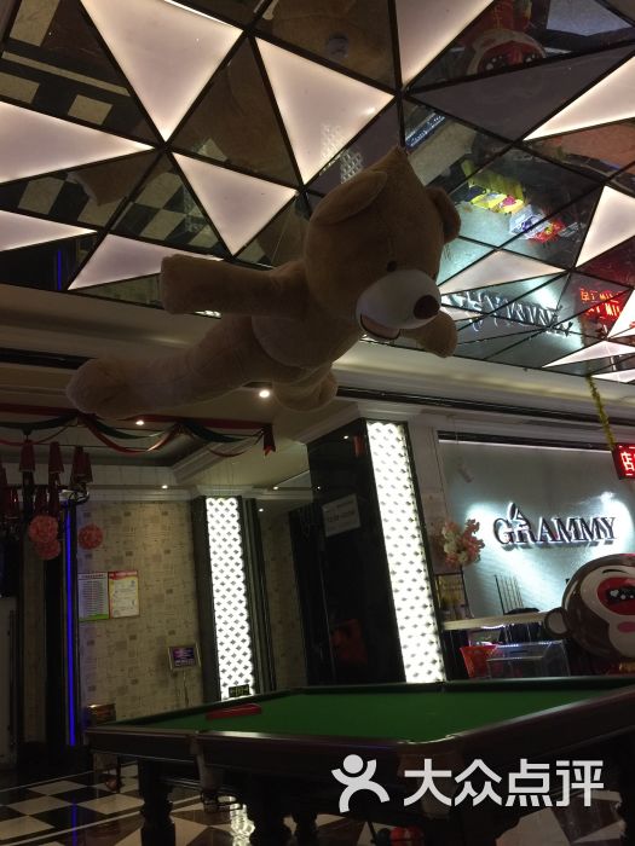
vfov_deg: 61.7
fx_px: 709
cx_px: 318
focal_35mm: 29
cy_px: 423
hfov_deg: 48.2
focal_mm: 4.15
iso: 80
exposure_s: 1/17
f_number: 2.2
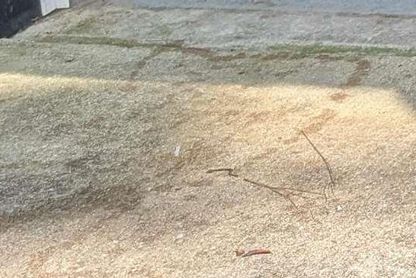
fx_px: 1618
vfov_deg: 9.1
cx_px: 1097
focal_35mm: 140
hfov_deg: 11.3
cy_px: -317
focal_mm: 6.9
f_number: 1.68
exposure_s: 1/2688
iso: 21
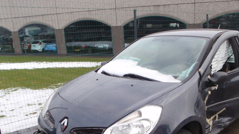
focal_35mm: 39
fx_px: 247
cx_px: 148
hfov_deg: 51.1
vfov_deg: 29.8
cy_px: 106
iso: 64
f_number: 4
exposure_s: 1/100
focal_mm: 5
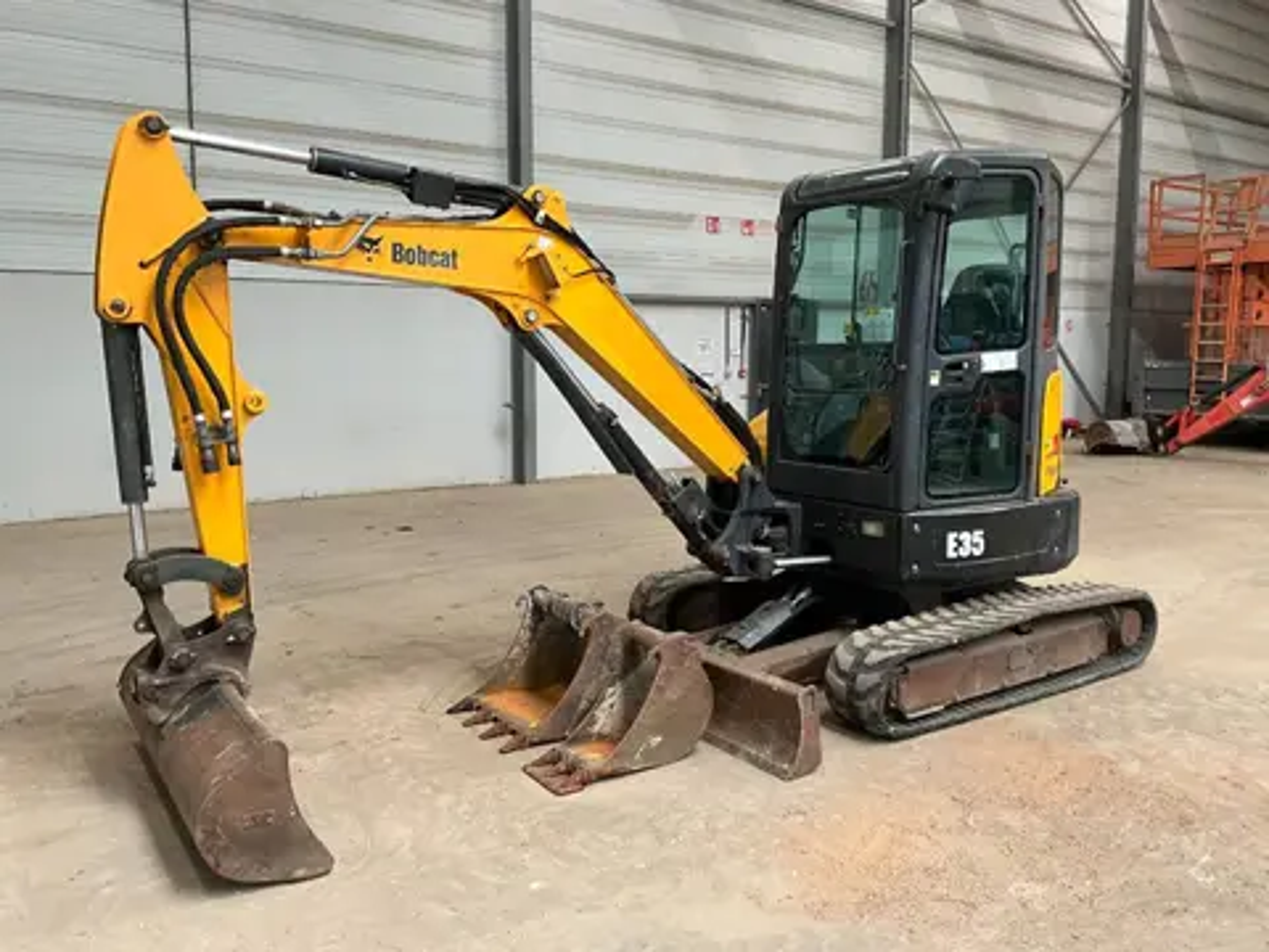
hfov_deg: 61.7
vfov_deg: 48.2
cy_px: 476
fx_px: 1063
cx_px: 634
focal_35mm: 29
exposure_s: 1/60
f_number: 1.8
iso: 80
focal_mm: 3
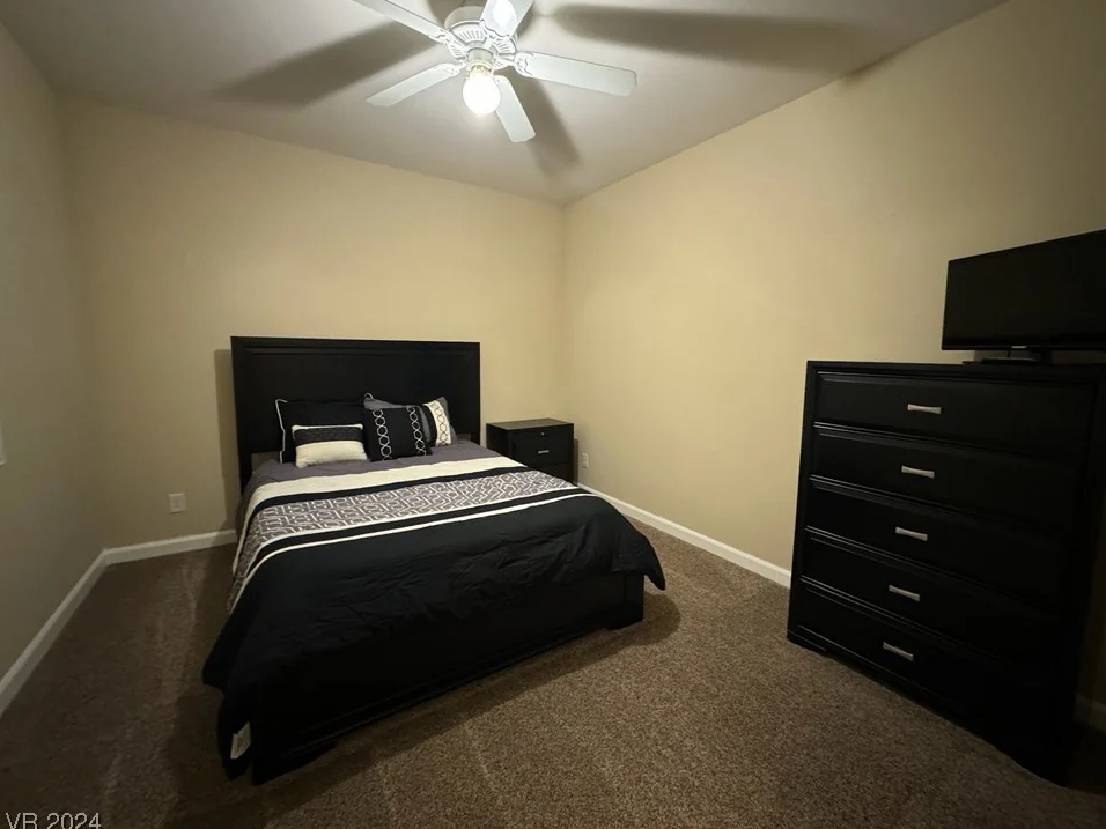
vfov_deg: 81.7
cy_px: 405
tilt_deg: -7.0
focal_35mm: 15
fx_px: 479
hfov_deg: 98.1
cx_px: 577
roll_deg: -1.1
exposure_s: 1/40
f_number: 2.2
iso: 1000
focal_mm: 2.22
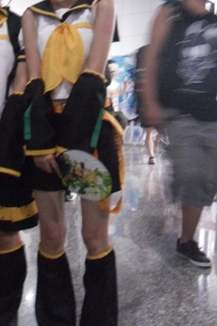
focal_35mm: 70
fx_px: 633
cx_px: 69
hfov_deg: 19.4
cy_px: 123
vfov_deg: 28.7
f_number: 3.5
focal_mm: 6.3
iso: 800
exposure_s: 1/8
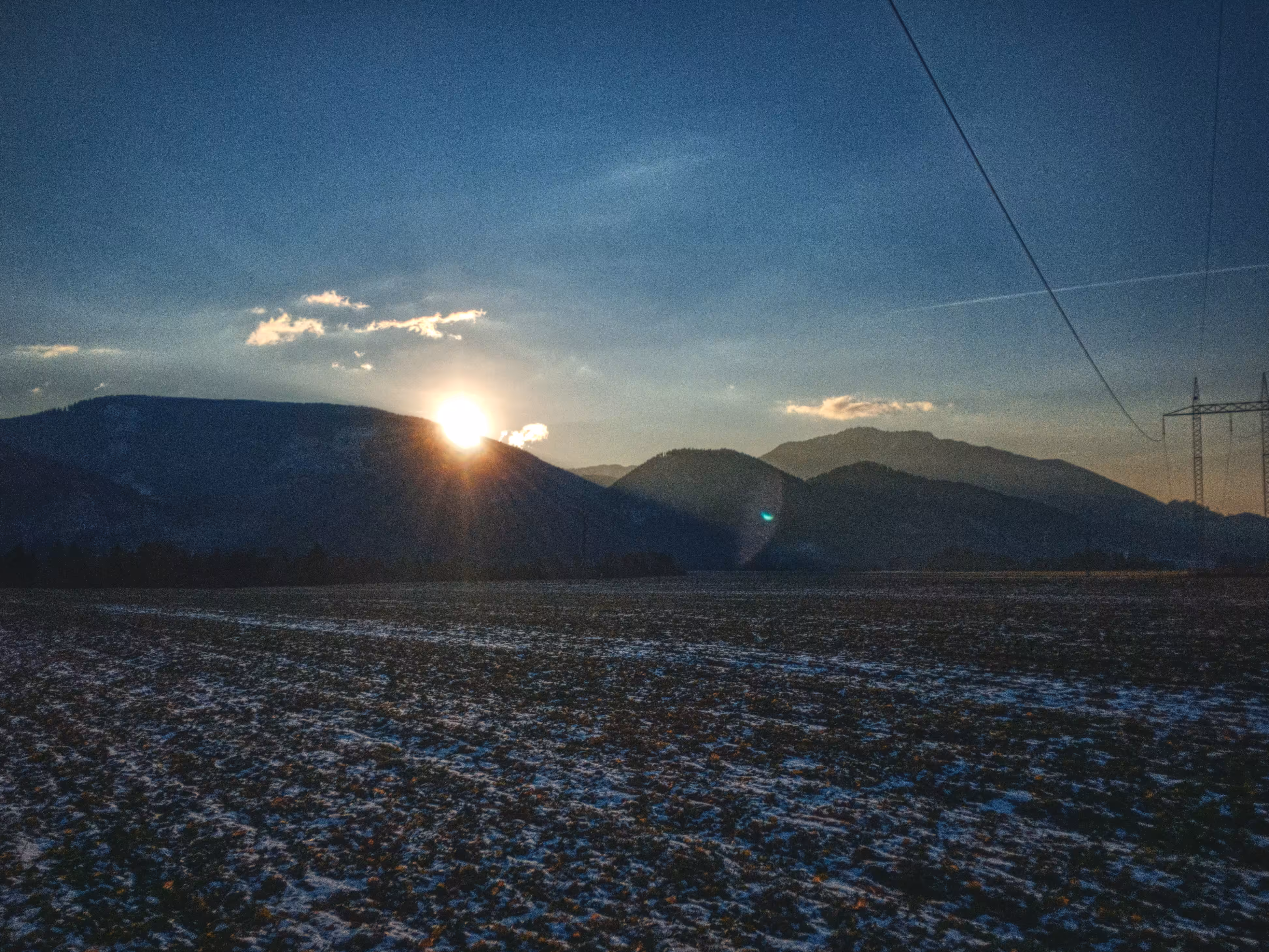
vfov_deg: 46.8
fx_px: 1100
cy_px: 487
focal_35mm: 30
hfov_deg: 60.0
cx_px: 620
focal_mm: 4.2
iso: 32
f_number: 2.2
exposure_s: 1/8547
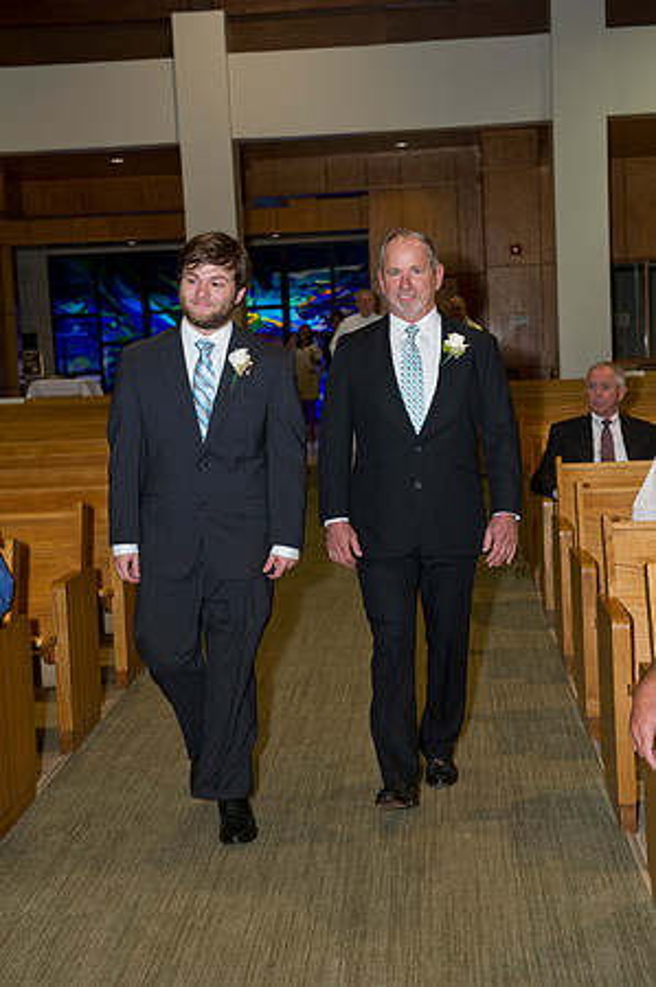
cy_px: 494
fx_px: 1507
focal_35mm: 55
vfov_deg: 36.3
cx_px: 328
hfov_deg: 24.6
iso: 1600
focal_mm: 55
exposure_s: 1/100
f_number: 6.3
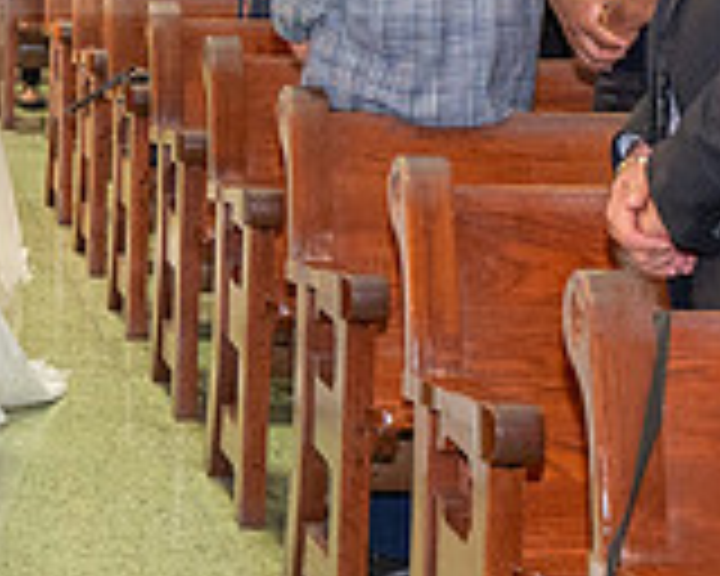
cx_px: -10
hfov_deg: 12.9
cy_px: -85
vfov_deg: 10.3
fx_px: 3154
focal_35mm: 148
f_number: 2.8
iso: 1000
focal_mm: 24
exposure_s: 1/125
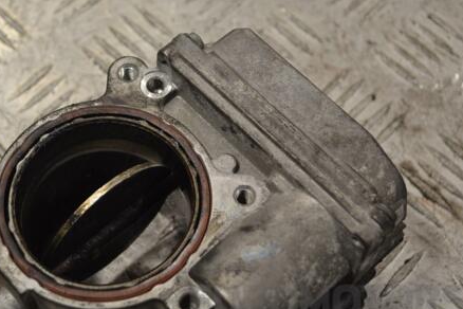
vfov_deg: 18.4
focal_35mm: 74
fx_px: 952
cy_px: 160
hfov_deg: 27.2
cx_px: 170
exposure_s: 1/125
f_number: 5.6
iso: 400
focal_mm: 36
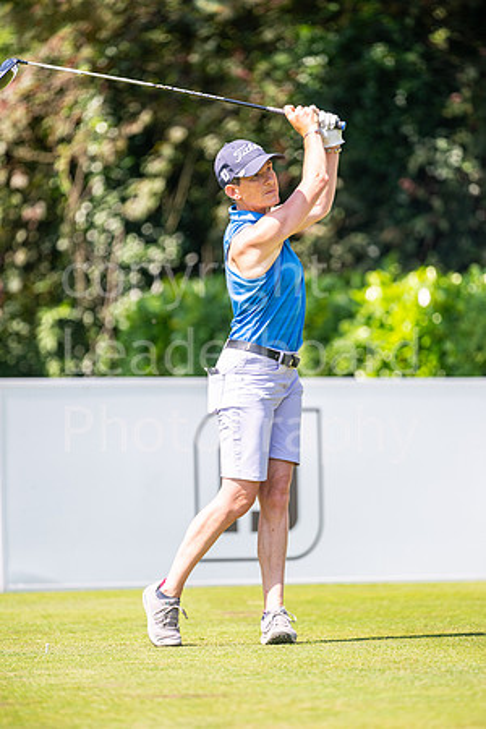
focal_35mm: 300
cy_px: 364
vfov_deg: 6.9
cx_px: 243
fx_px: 6075
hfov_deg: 4.6
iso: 200
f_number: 4.5
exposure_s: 1/1000
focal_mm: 300
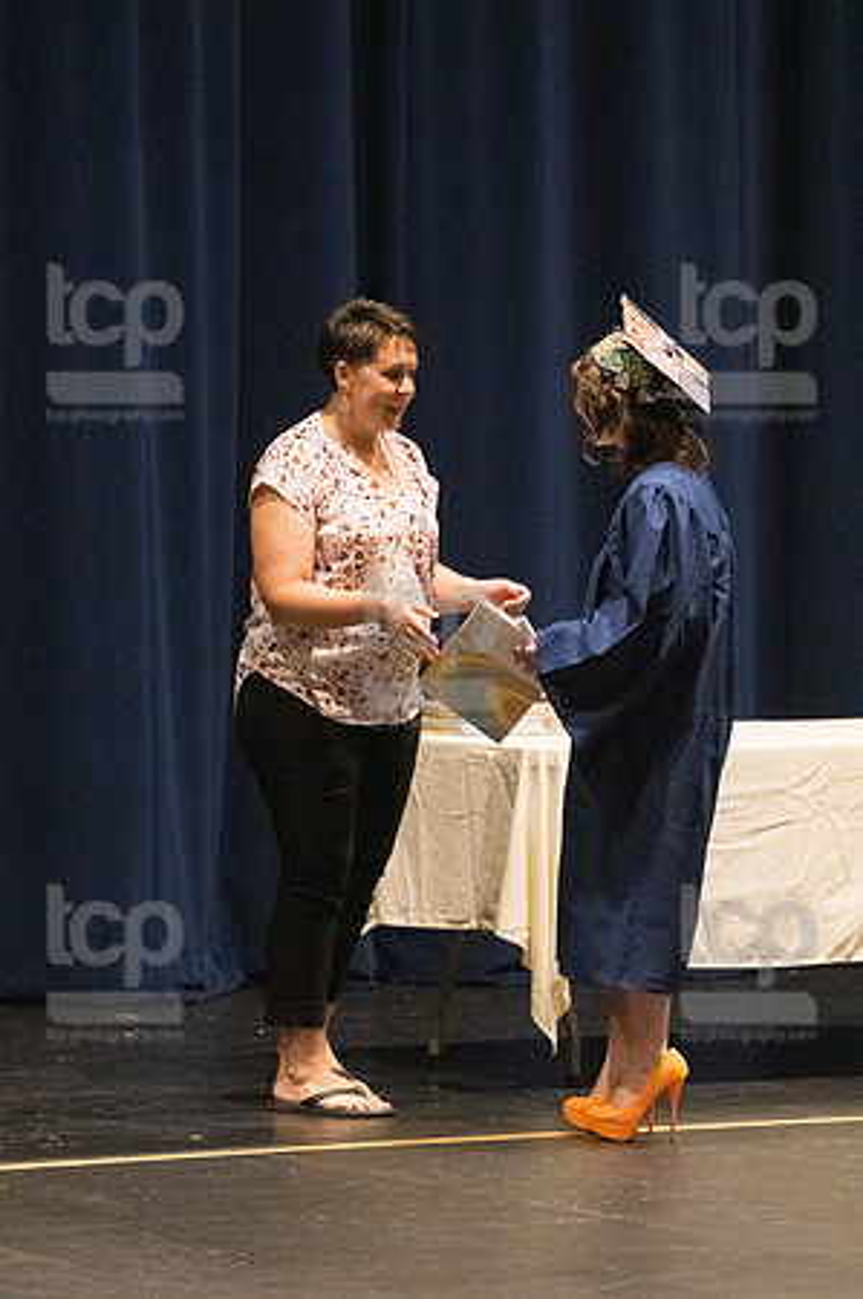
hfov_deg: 6.1
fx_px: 8109
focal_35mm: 225
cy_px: 650
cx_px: 432
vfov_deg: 9.2
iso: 8000
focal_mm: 150
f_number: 4.5
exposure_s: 1/250
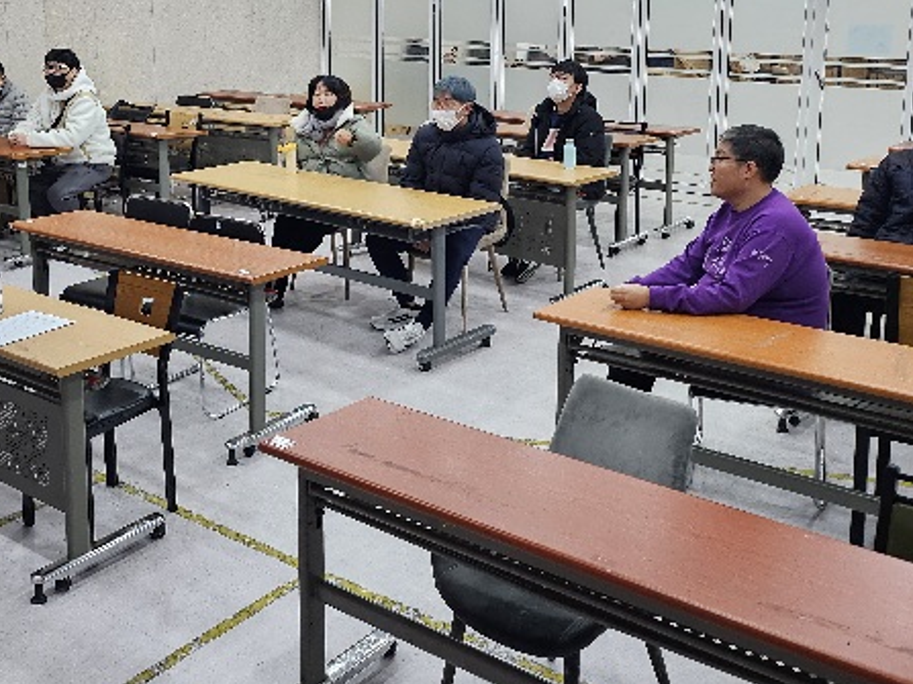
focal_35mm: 43
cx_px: 331
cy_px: 163
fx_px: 1134
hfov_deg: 43.4
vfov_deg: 32.9
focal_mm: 5
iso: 320
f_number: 1.8
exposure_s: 1/120
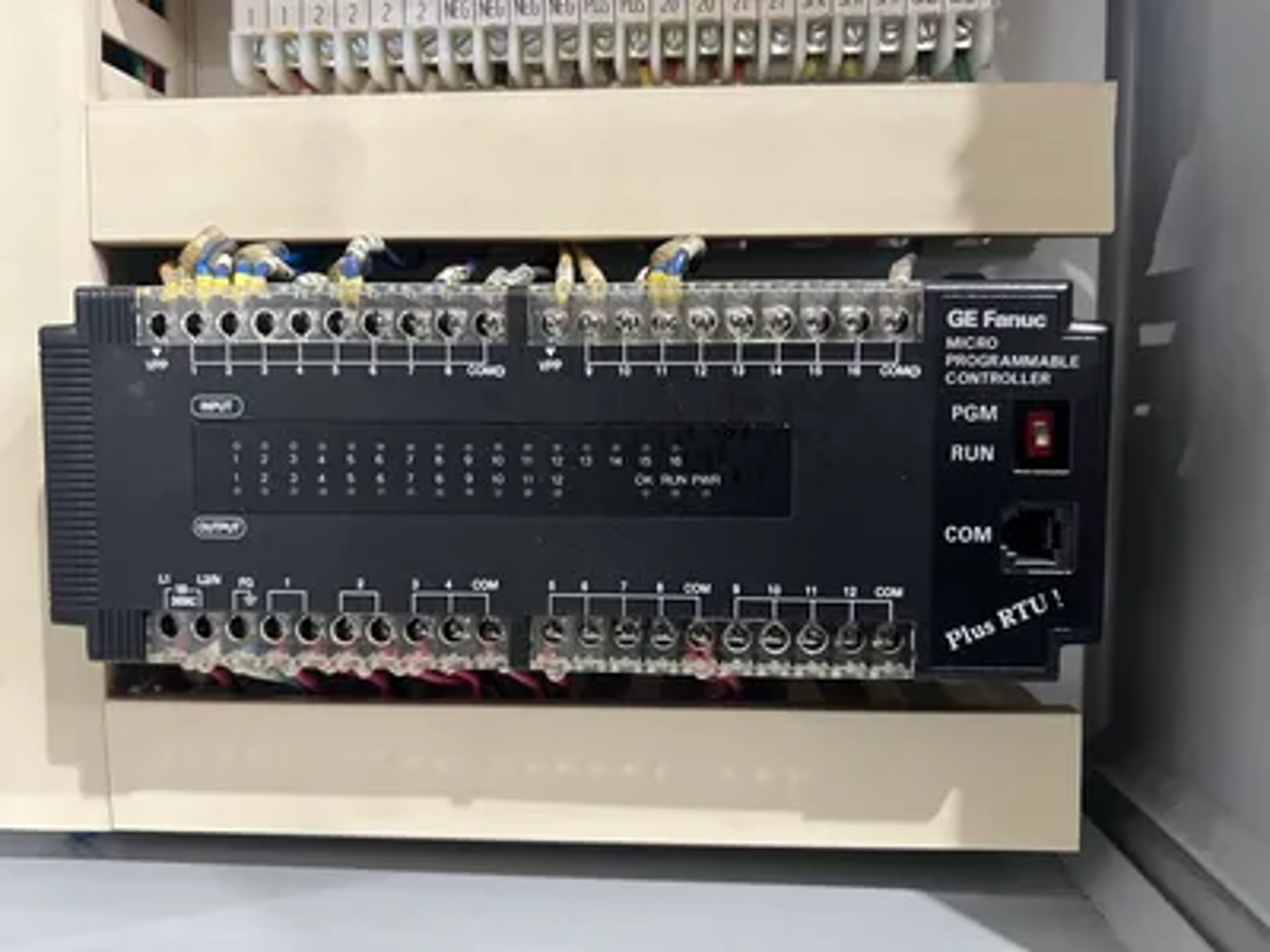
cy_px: 476
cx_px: 635
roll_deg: -0.5
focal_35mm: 26
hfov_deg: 67.3
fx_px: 954
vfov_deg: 53.1
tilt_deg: -4.5
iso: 200
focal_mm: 5.7
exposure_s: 1/60
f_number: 1.5
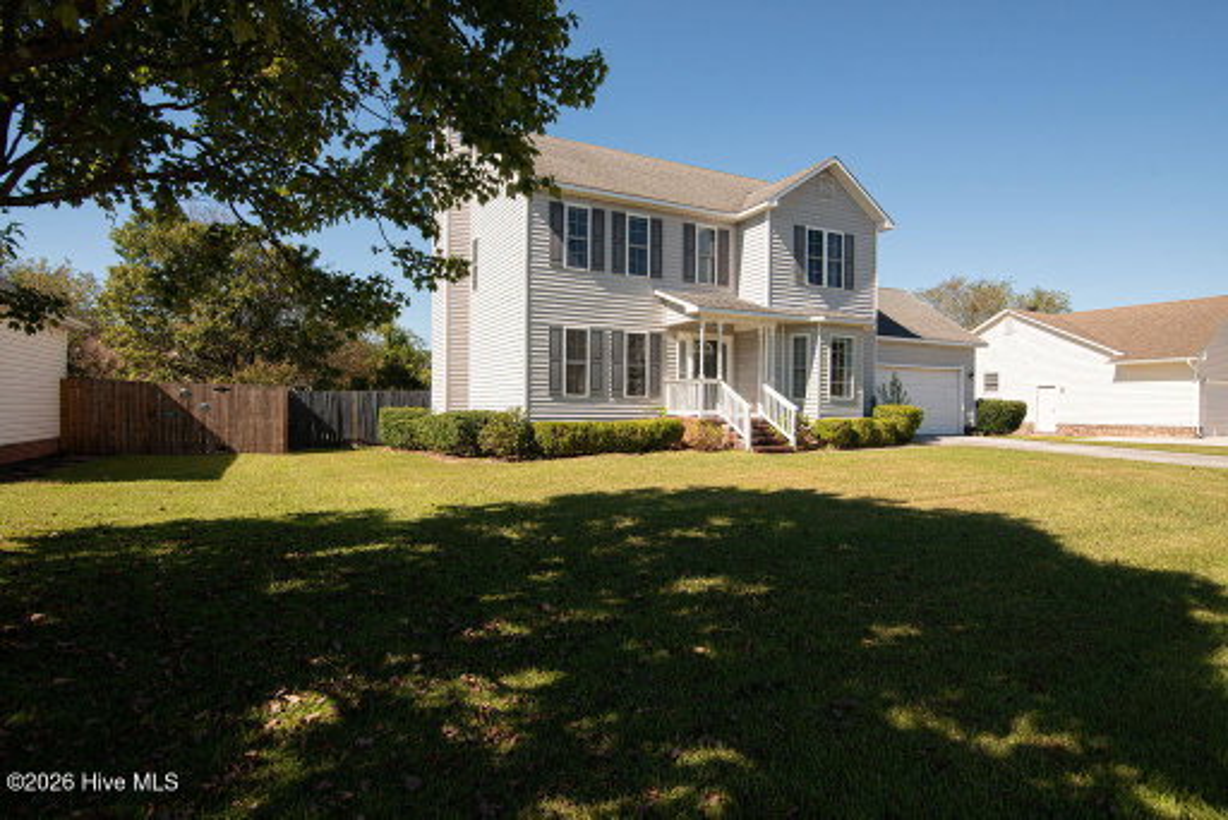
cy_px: 410
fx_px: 683
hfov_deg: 83.9
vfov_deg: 62.0
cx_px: 614
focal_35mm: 20
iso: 320
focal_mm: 20
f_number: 7.1
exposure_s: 1/640
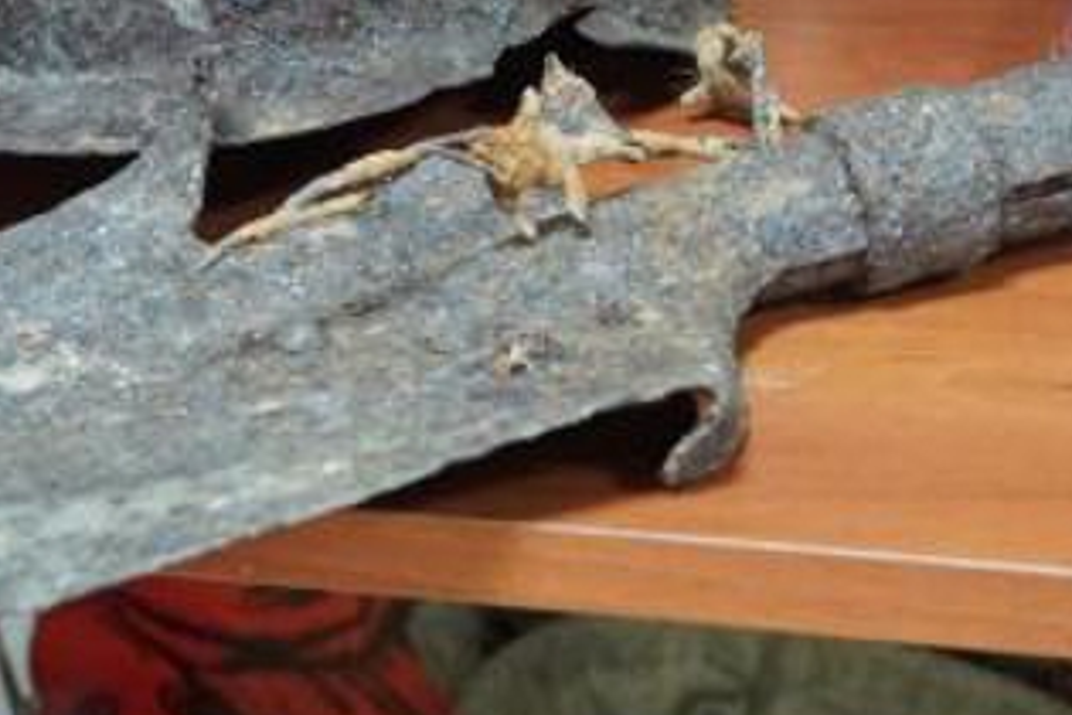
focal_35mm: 125
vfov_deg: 10.8
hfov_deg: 16.3
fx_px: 3728
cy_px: -75
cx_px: 408
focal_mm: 35
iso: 6400
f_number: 4.5
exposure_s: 1/100
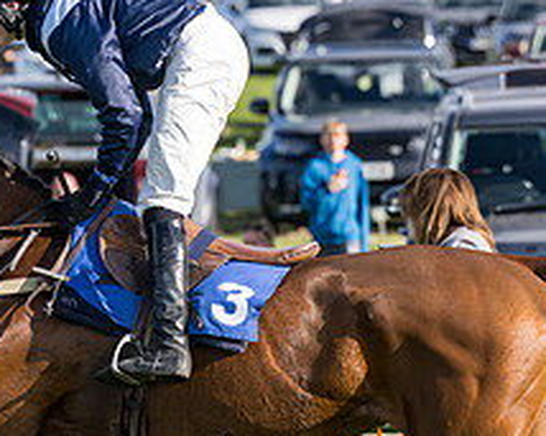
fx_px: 7721
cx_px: 275
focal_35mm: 478
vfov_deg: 3.2
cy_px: 287
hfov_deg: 4.1
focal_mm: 120
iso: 400
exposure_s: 1/2500
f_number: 3.5
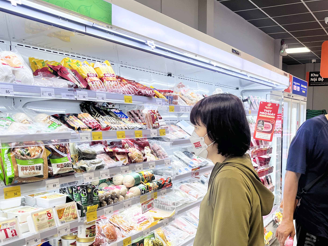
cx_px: 165
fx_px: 407
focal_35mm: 43
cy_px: 161
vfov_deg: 33.3
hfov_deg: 43.9
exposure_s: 1/116
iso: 32
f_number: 1.6
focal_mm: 5.1
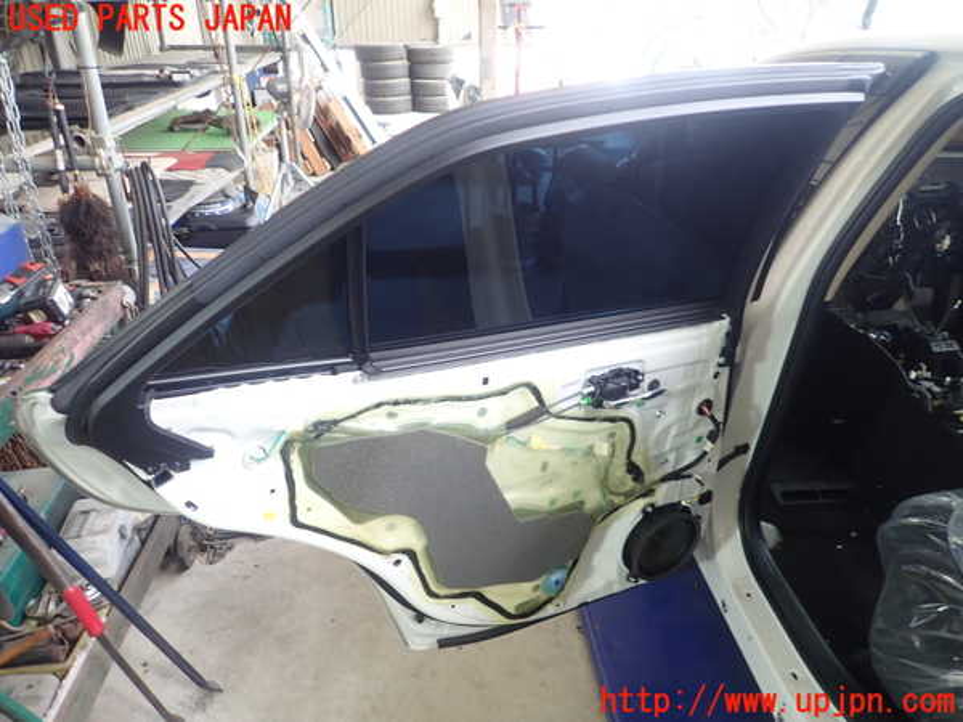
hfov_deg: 69.4
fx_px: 695
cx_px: 482
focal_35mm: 25
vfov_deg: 54.9
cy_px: 361
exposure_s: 1/40
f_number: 2
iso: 200
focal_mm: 4.5
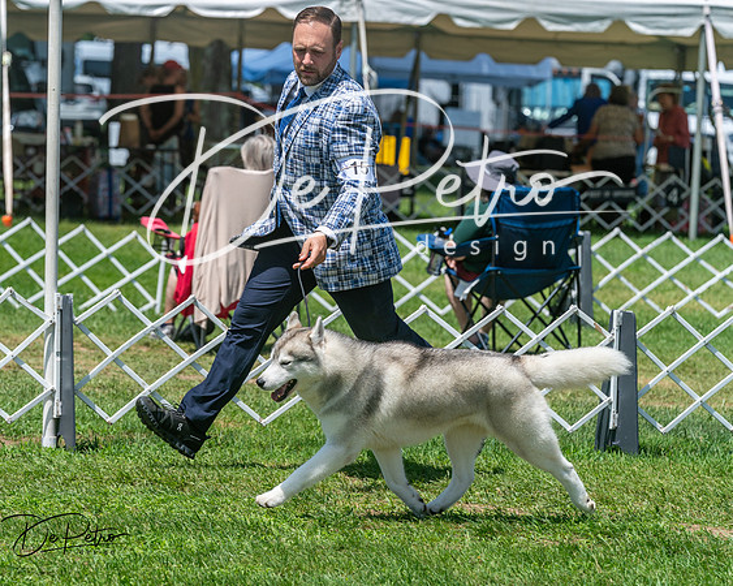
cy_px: 272
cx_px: 305
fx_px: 4499
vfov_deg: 7.5
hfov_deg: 9.3
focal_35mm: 207
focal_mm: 162
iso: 125
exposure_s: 1/1000
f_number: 5.6
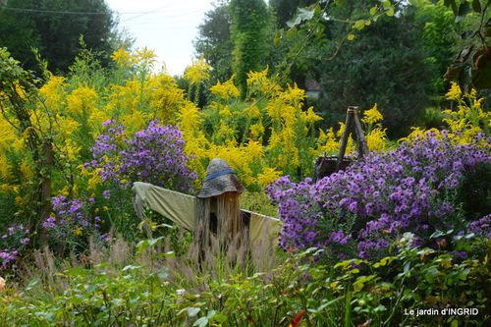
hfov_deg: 18.2
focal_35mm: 112
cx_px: 246
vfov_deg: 12.2
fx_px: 1534
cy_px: 164
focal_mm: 75
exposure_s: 1/160
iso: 400
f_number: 9
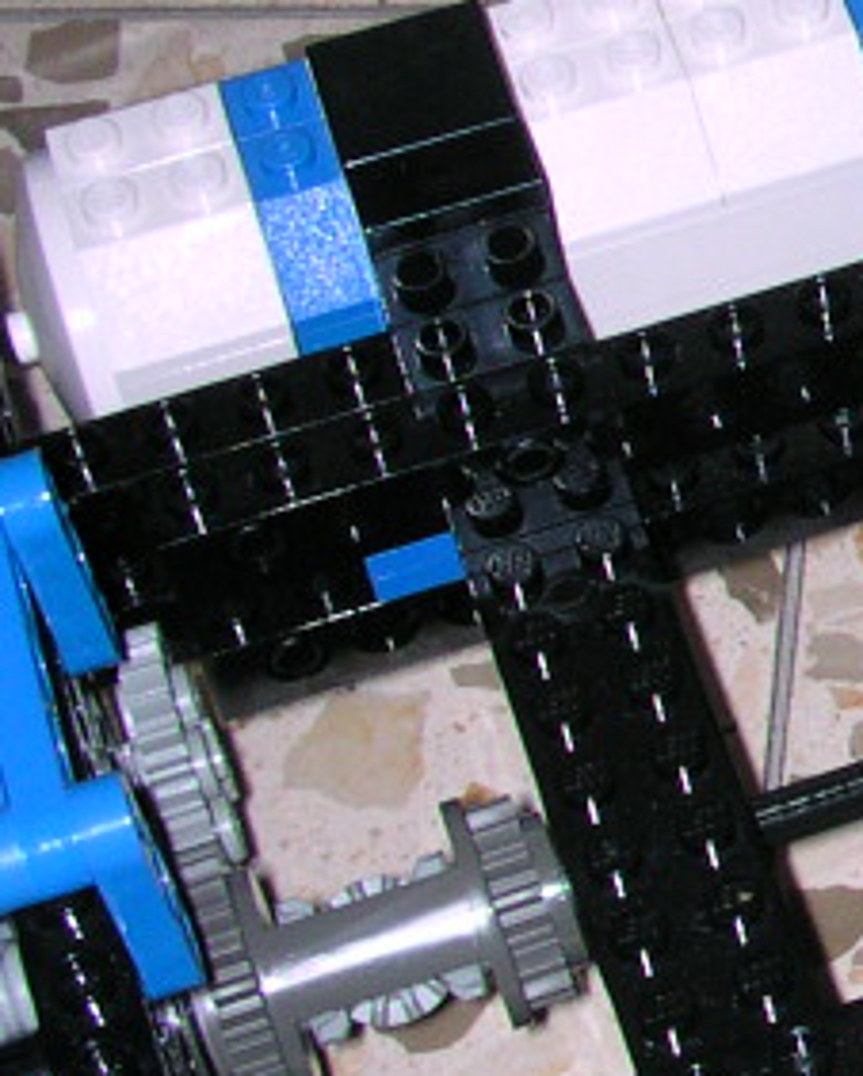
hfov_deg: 10.5
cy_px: 397
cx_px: 1894
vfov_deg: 14.7
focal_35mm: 131
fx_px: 4178
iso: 100
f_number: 4.5
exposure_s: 1/60
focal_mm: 5.6
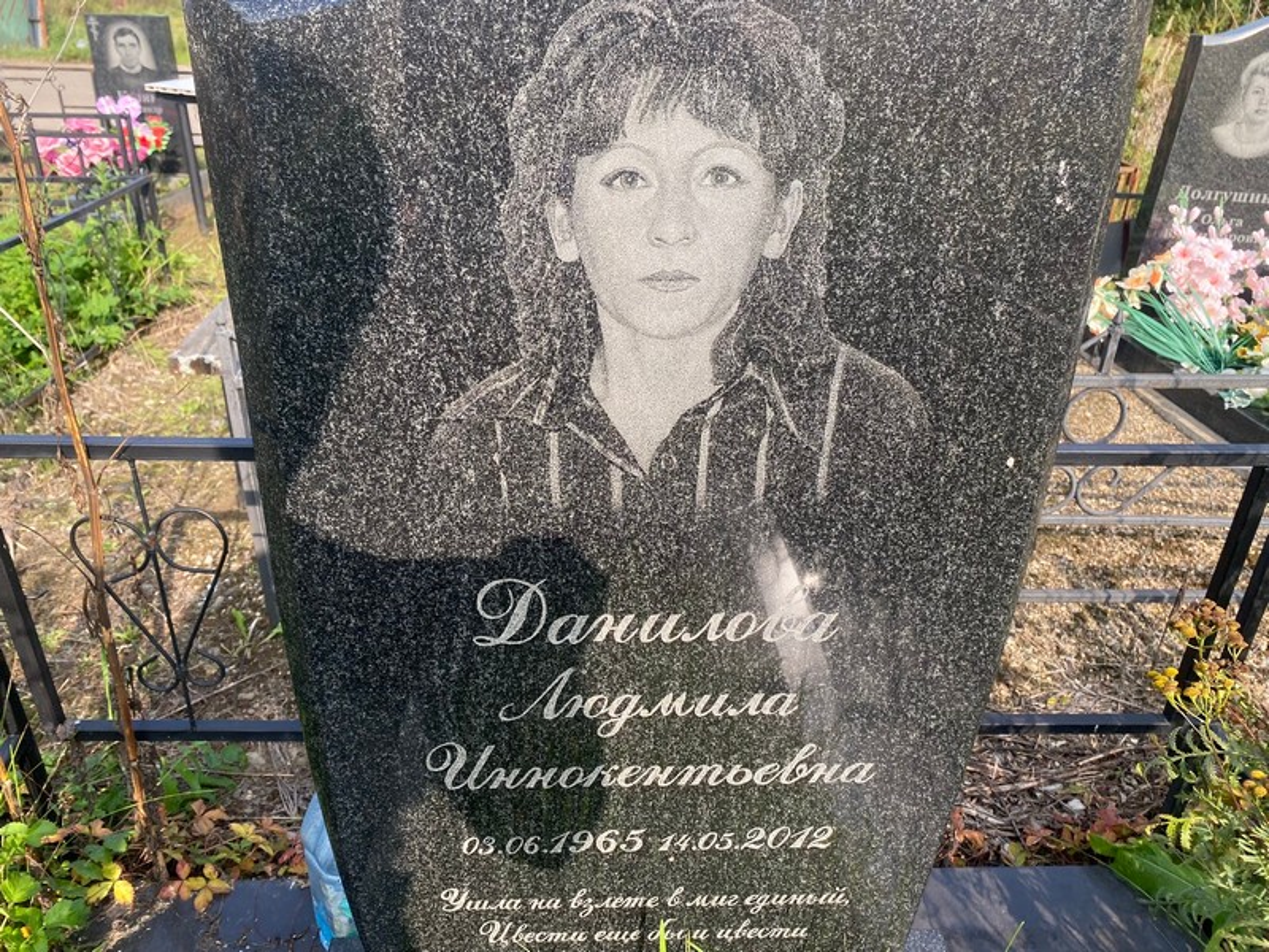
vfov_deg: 53.1
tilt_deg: -26.3
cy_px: 476
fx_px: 953
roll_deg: -0.2
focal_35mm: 26
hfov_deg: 67.3
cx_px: 634
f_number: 1.8
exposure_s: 1/1170
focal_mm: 4.25
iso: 32
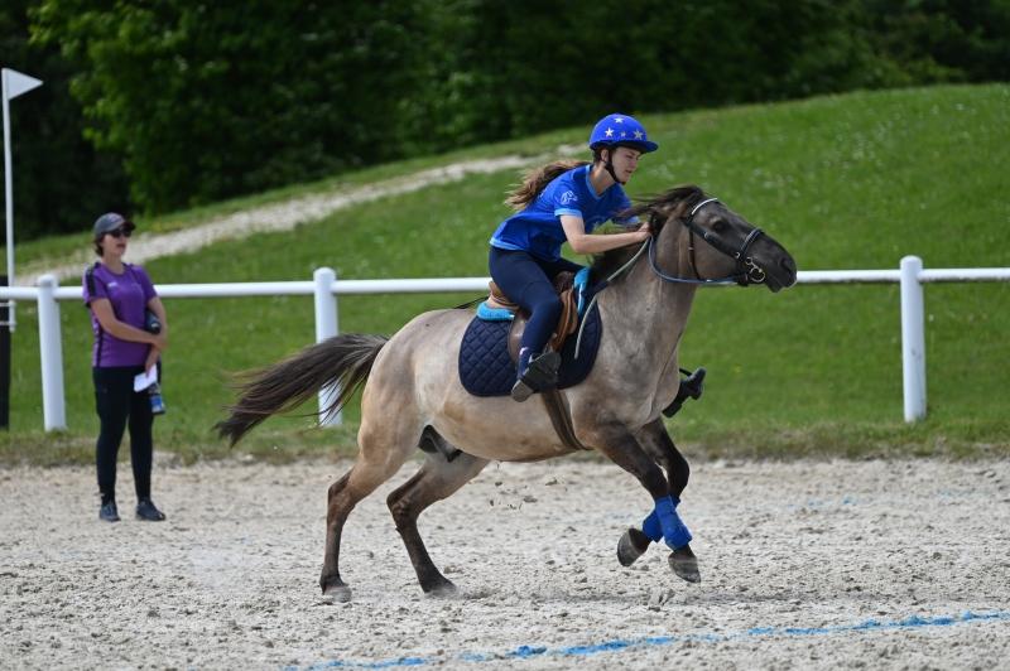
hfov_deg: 5.2
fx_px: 11213
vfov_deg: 3.4
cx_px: 505
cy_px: 336
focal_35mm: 400
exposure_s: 1/1250
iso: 320
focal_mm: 400
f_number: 5.6
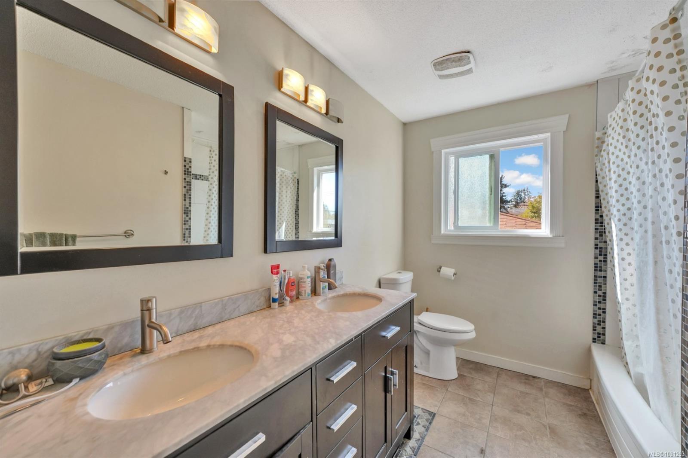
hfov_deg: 104.3
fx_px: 267
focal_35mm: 14
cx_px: 344
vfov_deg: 81.2
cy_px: 229
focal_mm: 14
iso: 400
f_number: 5.6
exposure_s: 1/125
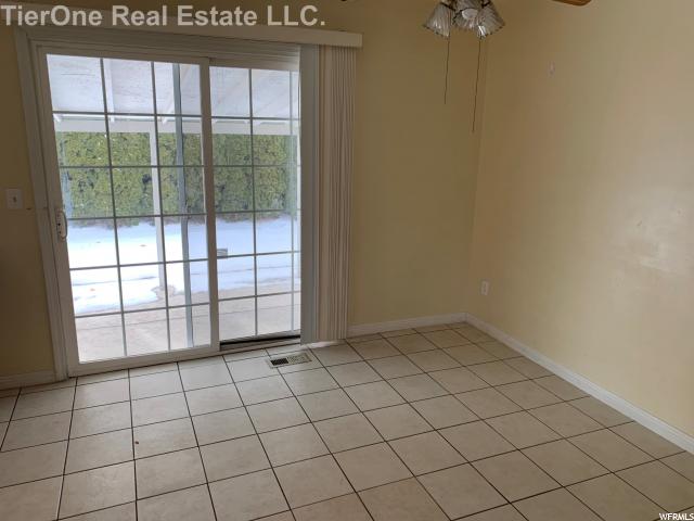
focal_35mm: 26
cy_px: 260
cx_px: 347
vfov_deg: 53.1
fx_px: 521
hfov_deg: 67.3
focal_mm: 4.25
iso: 25
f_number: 1.8
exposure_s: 1/122
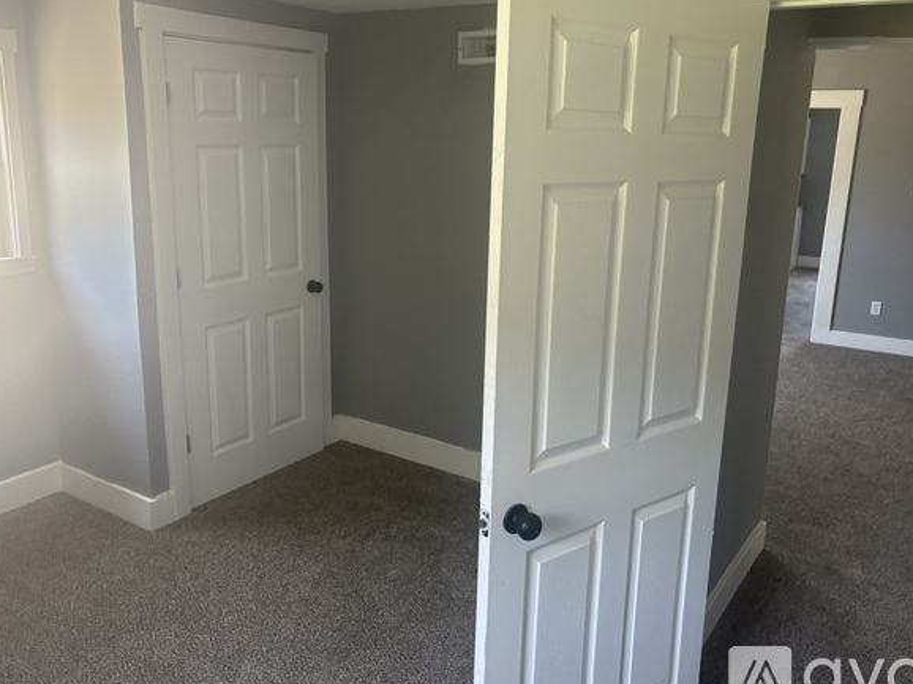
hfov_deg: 60.0
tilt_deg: -12.3
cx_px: 457
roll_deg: -2.0
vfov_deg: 46.7
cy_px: 314
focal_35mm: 30
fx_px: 791
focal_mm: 5.96
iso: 125
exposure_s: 1/98
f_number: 1.6
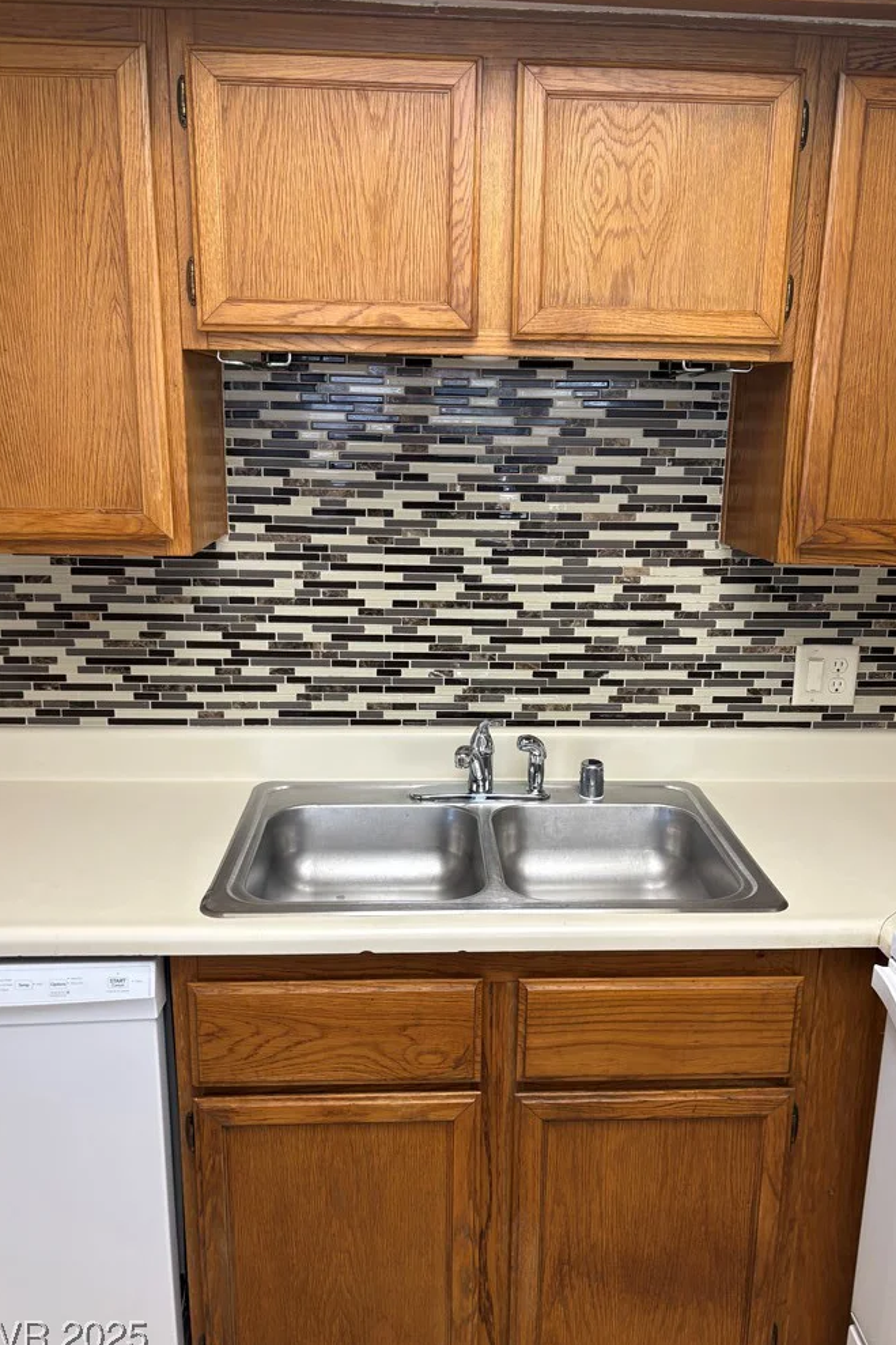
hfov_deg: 46.3
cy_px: 679
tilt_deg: -13.3
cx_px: 485
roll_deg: -0.7
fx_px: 1046
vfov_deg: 65.5
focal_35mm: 28
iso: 80
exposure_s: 1/60
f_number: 1.6
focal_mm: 5.96
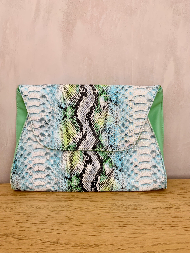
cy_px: 126
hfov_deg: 53.1
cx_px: 95
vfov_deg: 67.3
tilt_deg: -13.4
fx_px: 190
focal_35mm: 26
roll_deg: +1.7
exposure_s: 1/122
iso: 25
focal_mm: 4.25
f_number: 1.8
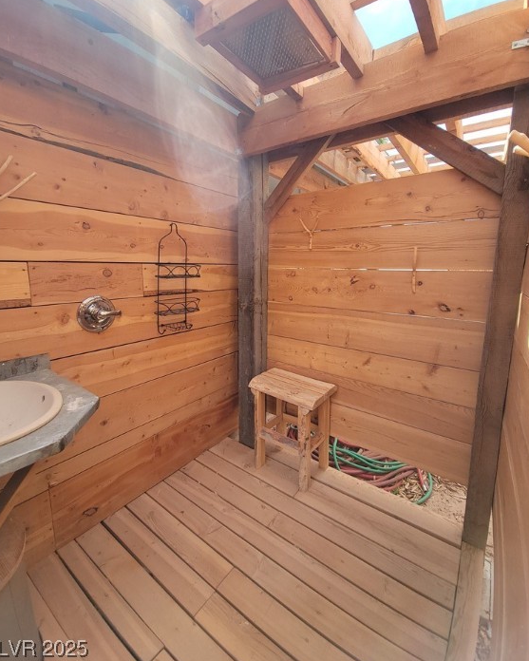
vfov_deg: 100.5
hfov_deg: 88.0
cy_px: 305
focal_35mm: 14
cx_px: 265
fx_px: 274
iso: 50
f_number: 2.2
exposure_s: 1/303
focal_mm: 2.2
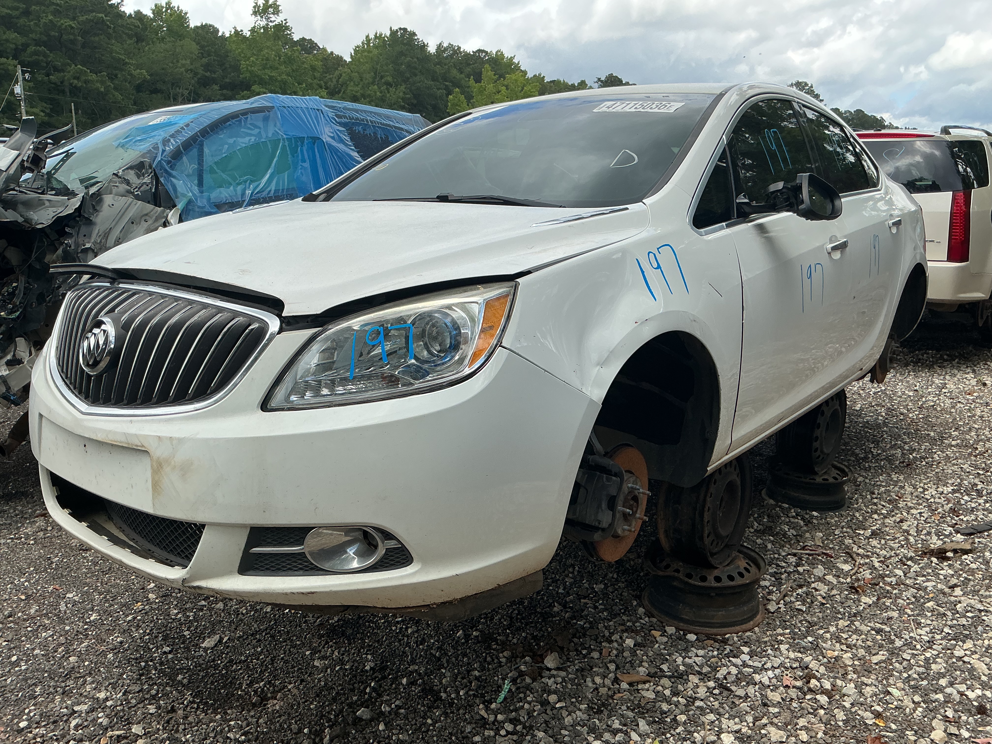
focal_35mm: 29
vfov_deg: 48.2
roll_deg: +1.8
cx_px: 496
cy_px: 372
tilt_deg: -10.5
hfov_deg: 61.7
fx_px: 831
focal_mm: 3
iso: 25
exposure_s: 1/855
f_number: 1.8
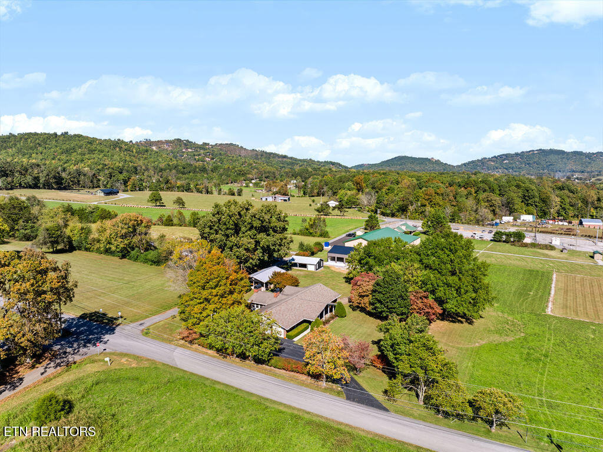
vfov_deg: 56.8
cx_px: 302
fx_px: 418
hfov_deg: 71.6
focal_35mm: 24
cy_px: 226
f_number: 2.8
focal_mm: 12.29
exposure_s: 1/50
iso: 100
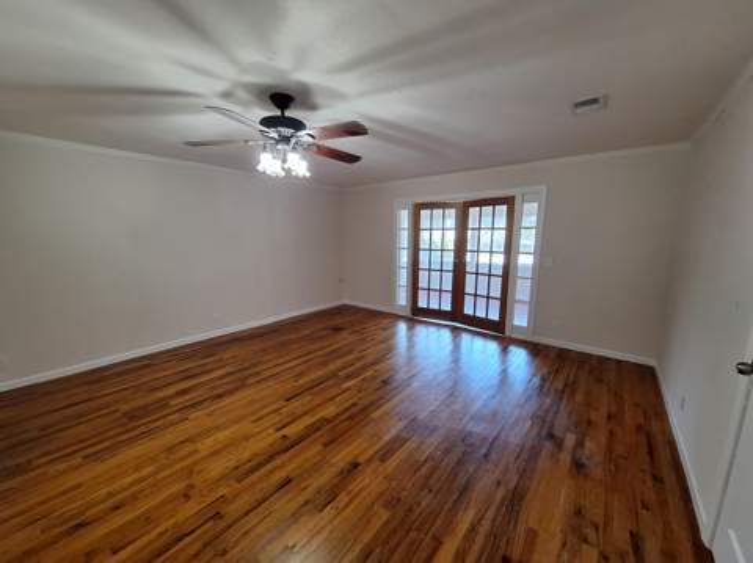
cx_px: 376
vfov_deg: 89.8
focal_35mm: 13
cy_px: 282
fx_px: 283
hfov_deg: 106.2
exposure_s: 1/40
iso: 100
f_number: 2.2
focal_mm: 1.74
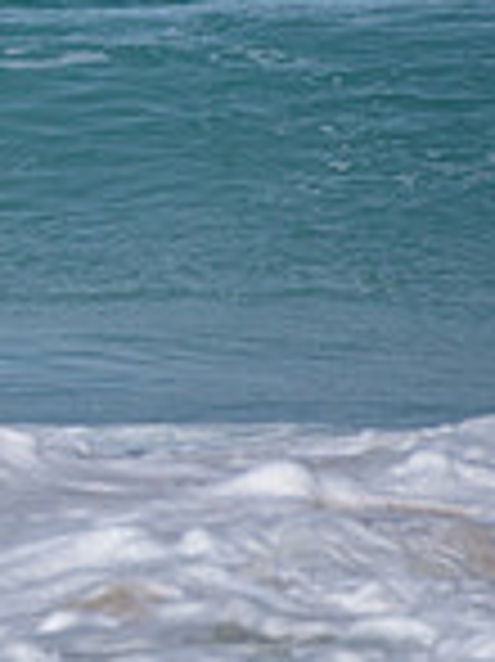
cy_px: -91
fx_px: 44585
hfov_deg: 0.6
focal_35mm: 2335
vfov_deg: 0.9
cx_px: -1025
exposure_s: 1/2000
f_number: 5.6
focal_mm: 500
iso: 90
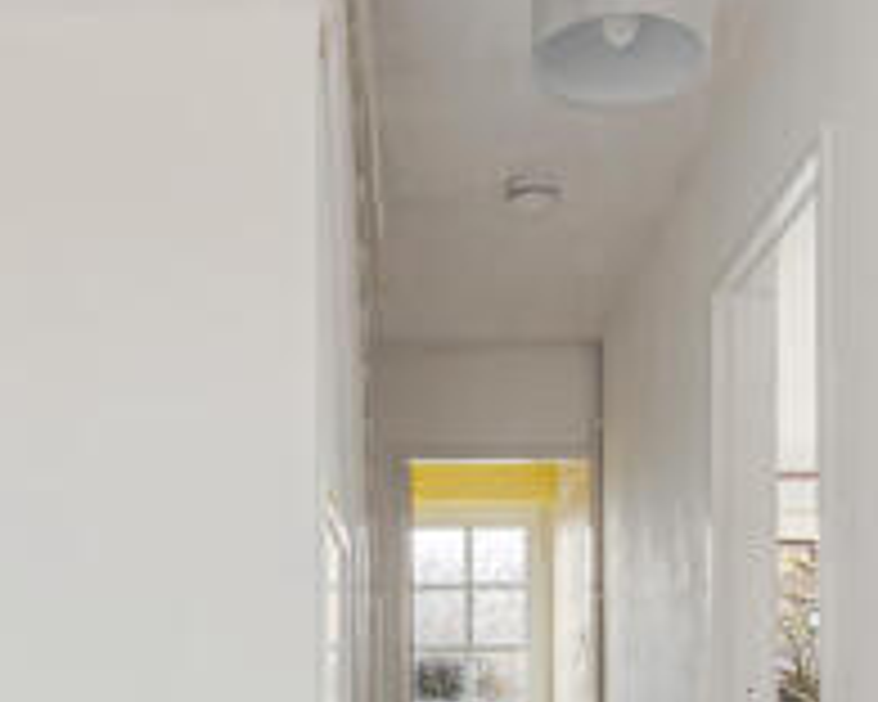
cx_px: 419
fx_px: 1143
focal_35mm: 44
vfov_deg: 31.3
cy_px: 718
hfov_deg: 42.0
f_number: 7.1
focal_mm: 14
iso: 320
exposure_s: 1/30
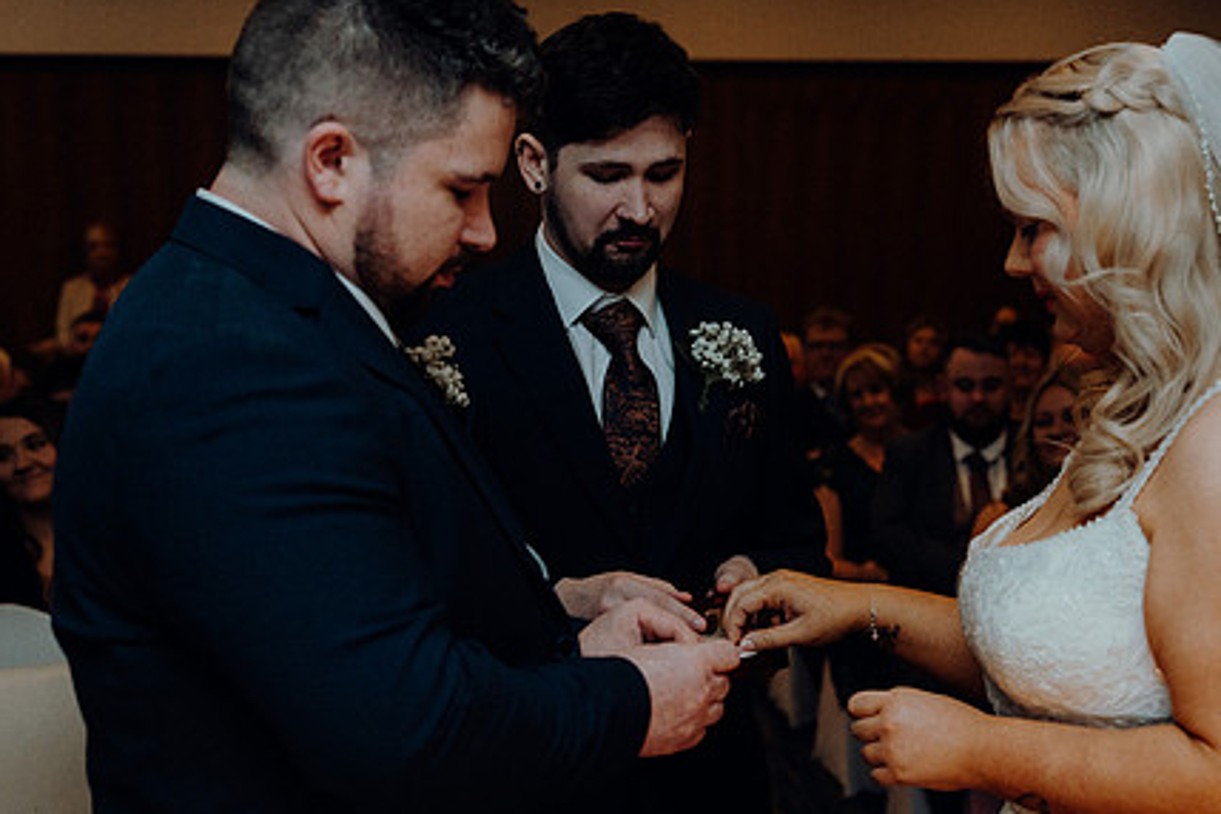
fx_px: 2340
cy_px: 488
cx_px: 749
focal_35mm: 69
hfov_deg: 29.2
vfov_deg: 19.7
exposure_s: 1/160
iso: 2500
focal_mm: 51
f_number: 3.5
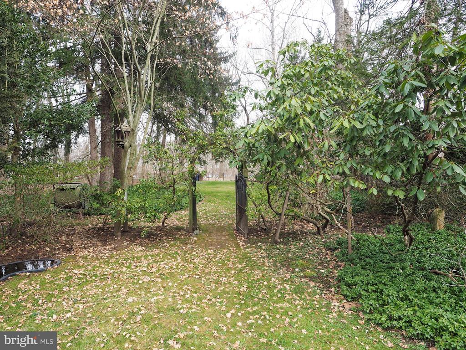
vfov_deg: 56.8
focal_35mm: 24
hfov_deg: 71.6
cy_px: 175
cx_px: 233
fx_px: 323
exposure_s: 1/250
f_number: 3.5
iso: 200
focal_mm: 12
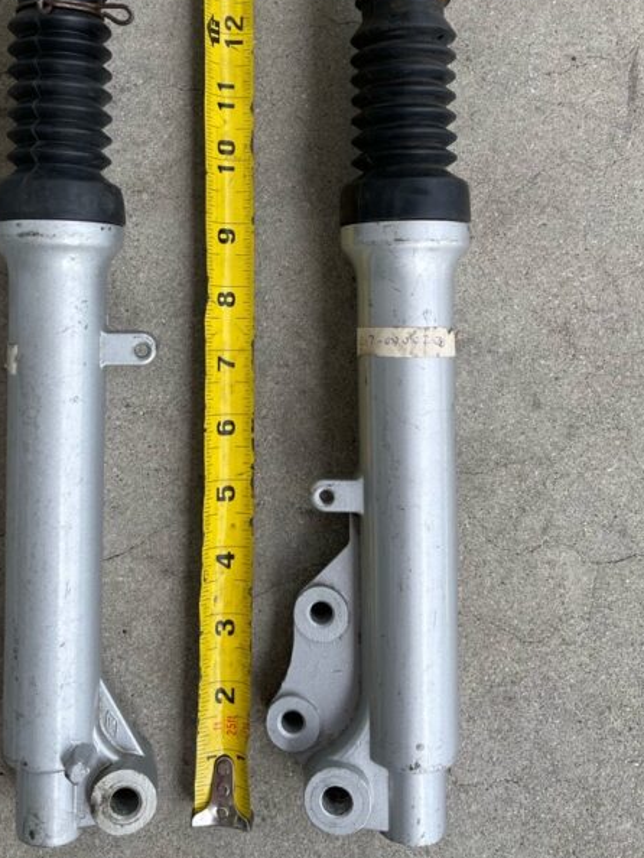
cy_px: 302
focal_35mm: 35
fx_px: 868
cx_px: 256
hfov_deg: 40.5
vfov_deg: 51.8
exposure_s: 1/1048
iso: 32
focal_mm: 5.1
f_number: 1.6
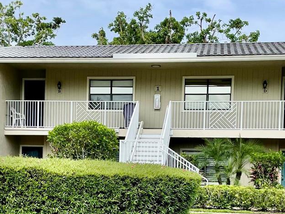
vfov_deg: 21.5
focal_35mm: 67
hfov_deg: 28.9
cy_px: 191
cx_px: 124
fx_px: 552
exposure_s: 1/4000
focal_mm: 4.2
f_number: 1.6
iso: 32
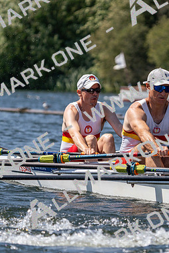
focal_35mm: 349
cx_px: 166
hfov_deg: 3.9
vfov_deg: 5.9
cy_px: 124
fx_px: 2453
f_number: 5.6
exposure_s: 1/2000
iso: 200
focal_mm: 227
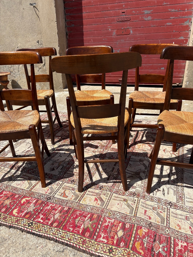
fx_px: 193
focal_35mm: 26
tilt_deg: -22.1
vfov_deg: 67.3
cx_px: 96
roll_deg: +2.4
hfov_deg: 53.1
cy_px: 128
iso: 50
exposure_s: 1/4065
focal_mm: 5.96
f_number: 1.6
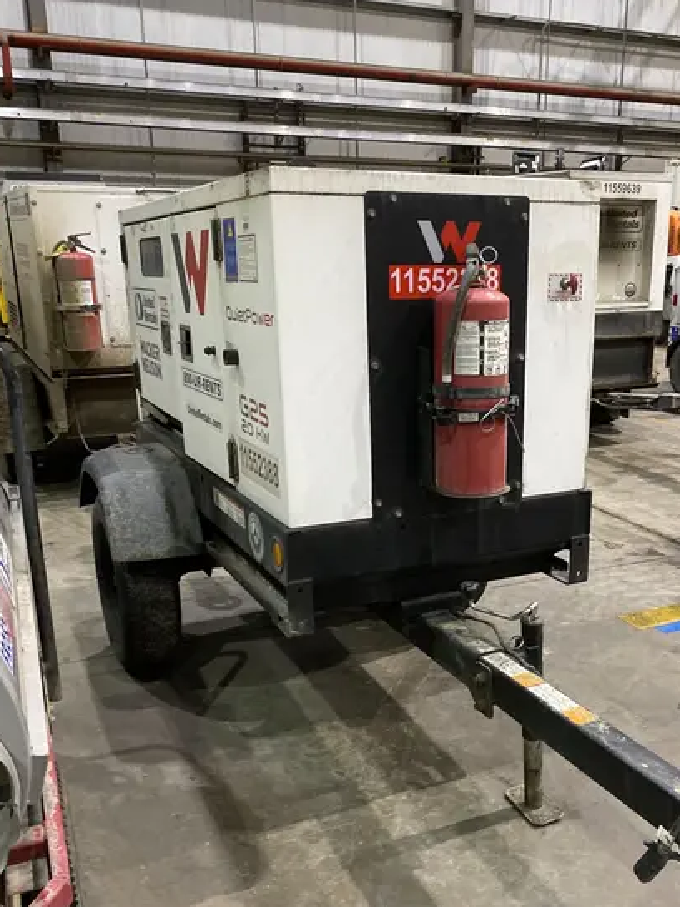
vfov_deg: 52.2
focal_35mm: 35
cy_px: 550
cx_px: 421
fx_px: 916
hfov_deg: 40.5
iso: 400
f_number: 1.8
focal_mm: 4.25
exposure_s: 1/40
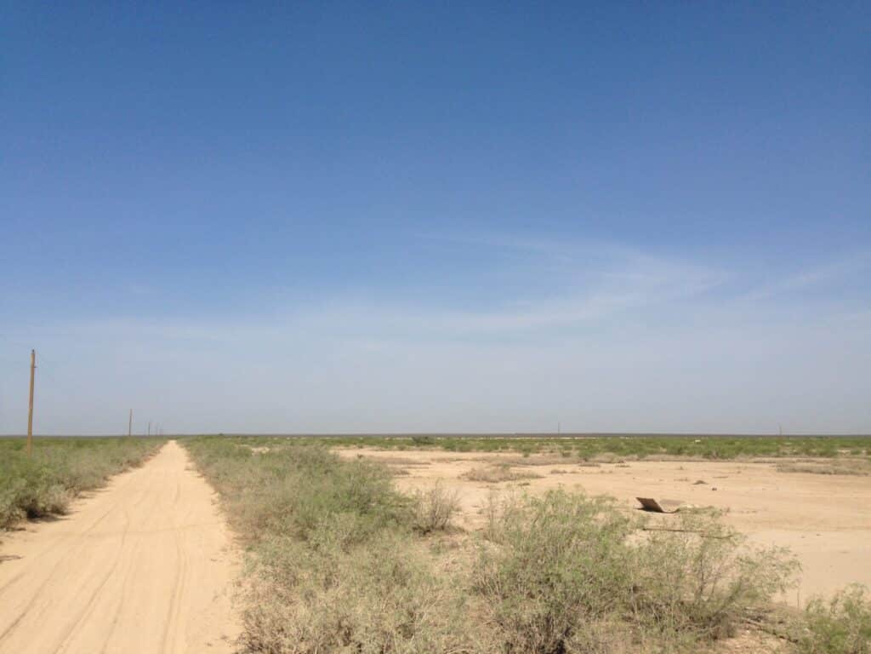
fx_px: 830
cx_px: 436
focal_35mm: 33
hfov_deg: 55.4
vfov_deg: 42.9
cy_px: 327
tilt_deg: +8.1
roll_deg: +1.5
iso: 50
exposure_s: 1/2710
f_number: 2.4
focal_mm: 4.12
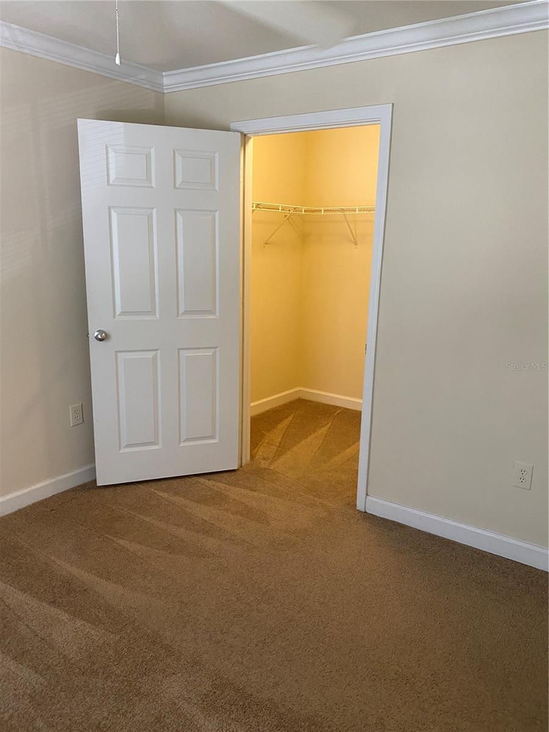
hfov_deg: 53.1
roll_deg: -0.5
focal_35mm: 26
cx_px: 274
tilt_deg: -11.7
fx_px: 550
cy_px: 366
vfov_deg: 67.3
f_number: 1.8
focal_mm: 4.25
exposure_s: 1/60
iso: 125
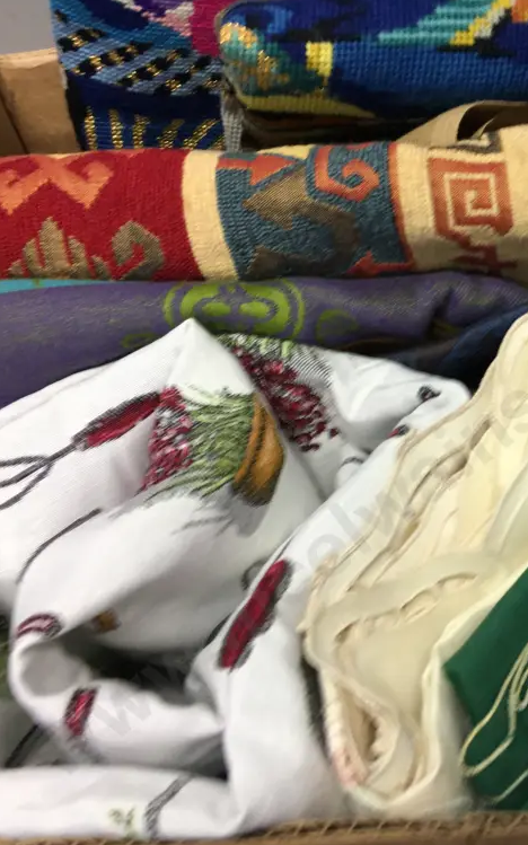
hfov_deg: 28.9
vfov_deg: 47.2
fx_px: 967
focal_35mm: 42
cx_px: 509
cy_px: 420
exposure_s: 1/33
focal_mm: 4.15
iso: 50
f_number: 2.2
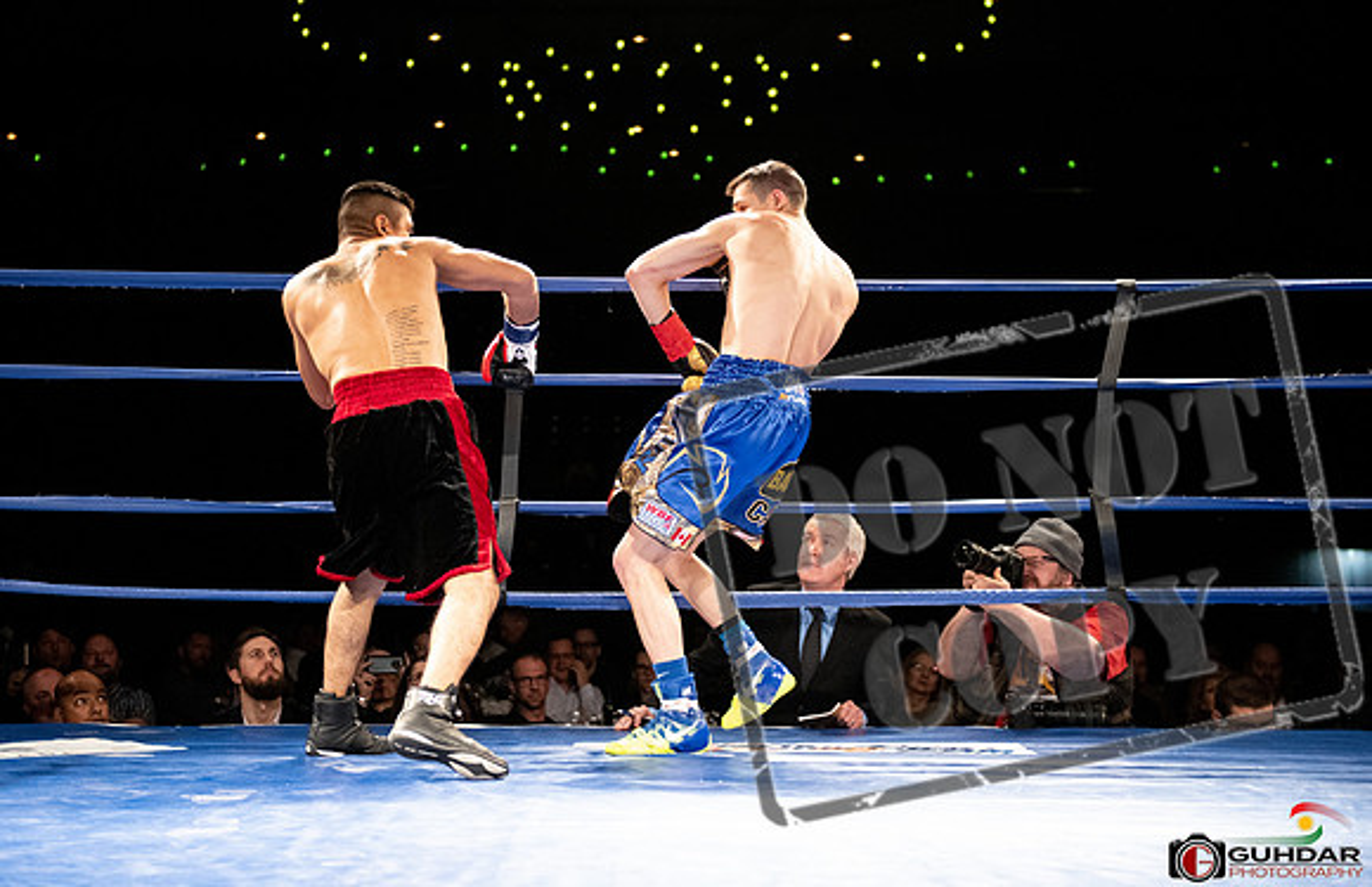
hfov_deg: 34.2
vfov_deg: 22.5
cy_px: 373
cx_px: 600
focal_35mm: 59
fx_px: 2229
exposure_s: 1/1000
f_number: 2.8
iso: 5000
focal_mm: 52
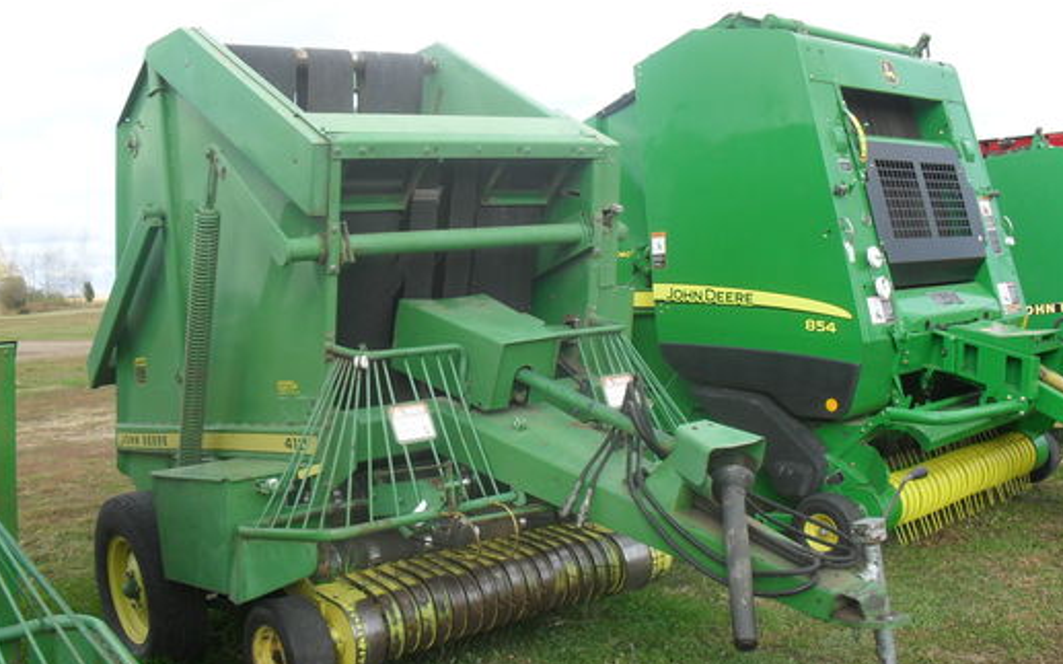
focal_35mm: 39
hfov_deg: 50.4
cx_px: 514
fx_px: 1130
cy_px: 372
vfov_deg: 32.7
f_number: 3.2
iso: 100
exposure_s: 1/350
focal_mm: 6.3
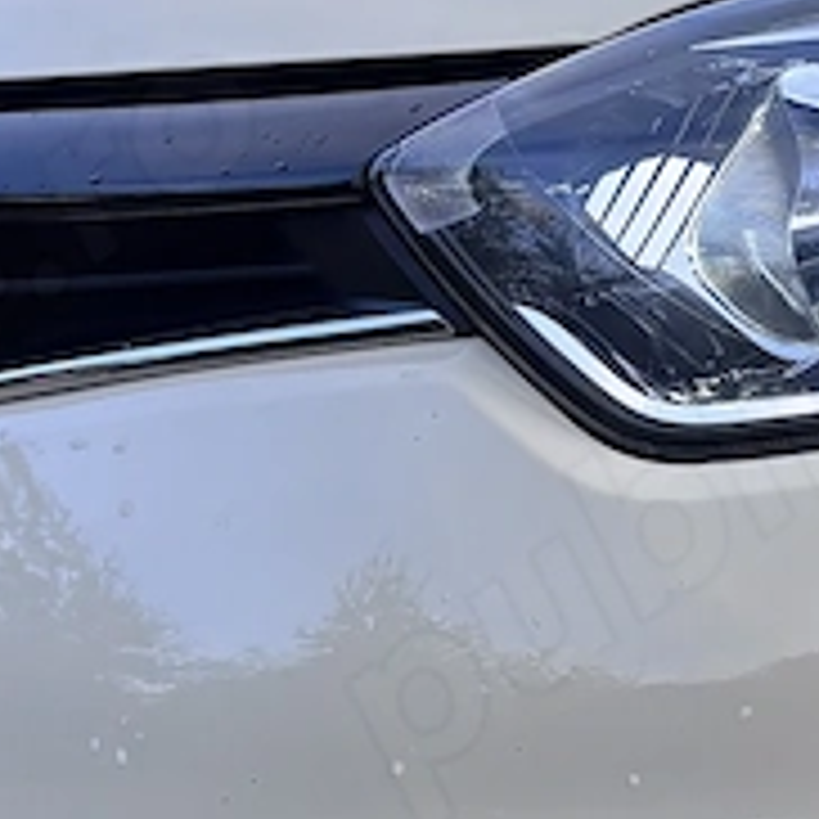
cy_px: 495
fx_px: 3373
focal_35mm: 126
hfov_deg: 12.9
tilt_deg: -7.3
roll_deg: +1.0
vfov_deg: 13.8
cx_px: 1350
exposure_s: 1/100
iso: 32
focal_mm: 5.96
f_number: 1.6
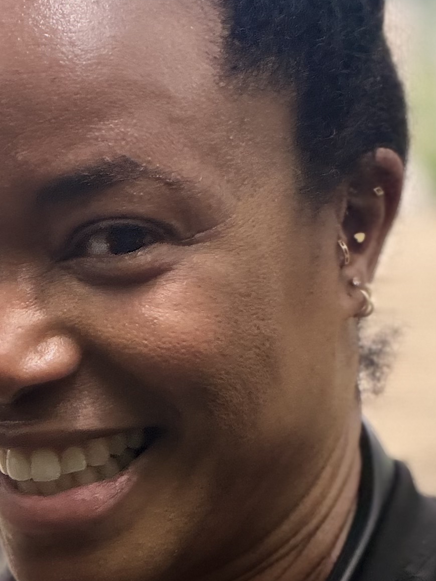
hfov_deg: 18.4
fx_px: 1343
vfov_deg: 24.4
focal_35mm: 80
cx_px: 148
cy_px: 286
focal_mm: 2.71
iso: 80
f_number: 1.9
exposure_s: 1/189
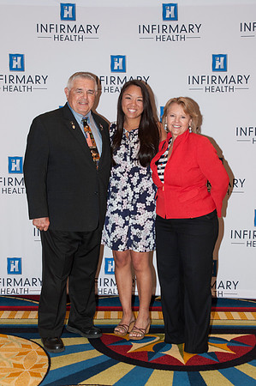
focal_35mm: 57
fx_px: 609
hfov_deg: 23.7
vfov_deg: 35.1
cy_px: 193
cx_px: 128
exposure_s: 1/60
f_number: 5.6
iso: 400
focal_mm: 38
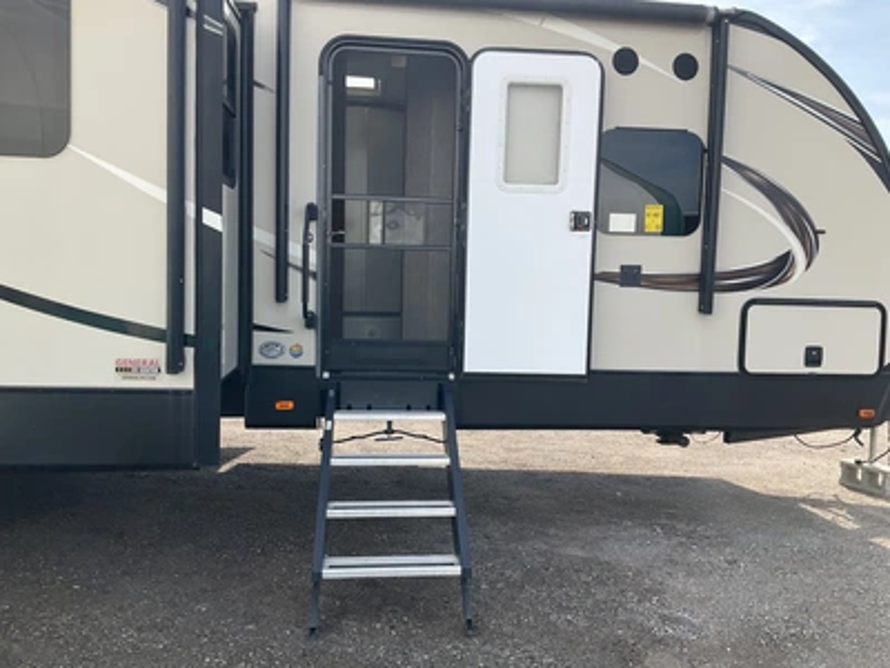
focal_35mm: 29
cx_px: 445
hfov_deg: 61.7
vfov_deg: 48.2
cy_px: 334
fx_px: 746
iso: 25
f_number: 1.8
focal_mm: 3
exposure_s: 1/739
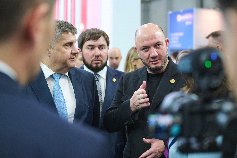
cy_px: 79
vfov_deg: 19.2
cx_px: 118
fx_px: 467
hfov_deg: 28.5
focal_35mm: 71
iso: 3200
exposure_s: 1/400
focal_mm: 70
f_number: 3.5
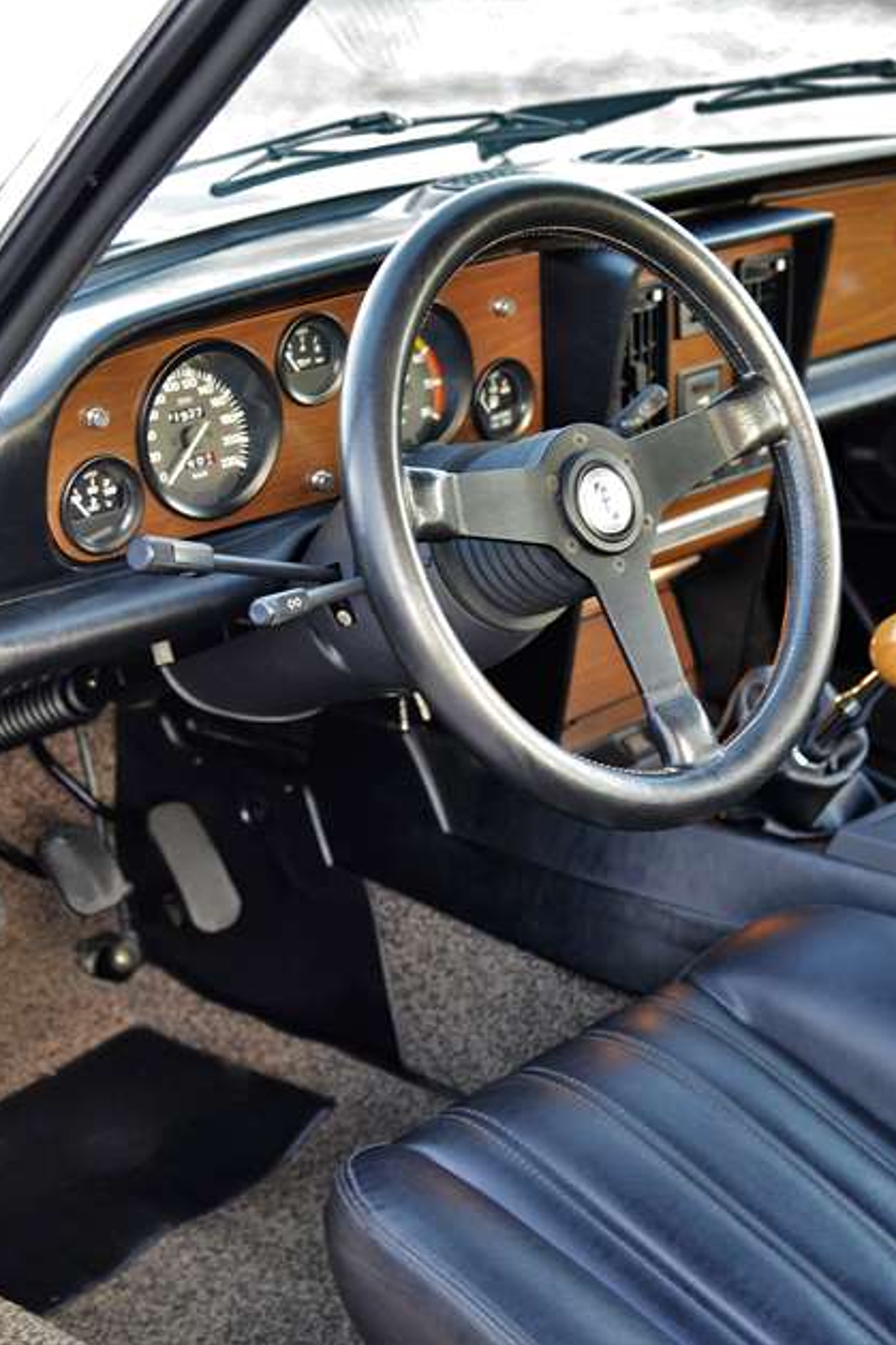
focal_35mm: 67
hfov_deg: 20.3
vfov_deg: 30.1
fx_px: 2503
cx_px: 537
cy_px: 664
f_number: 4
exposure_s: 1/50
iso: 800
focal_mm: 44
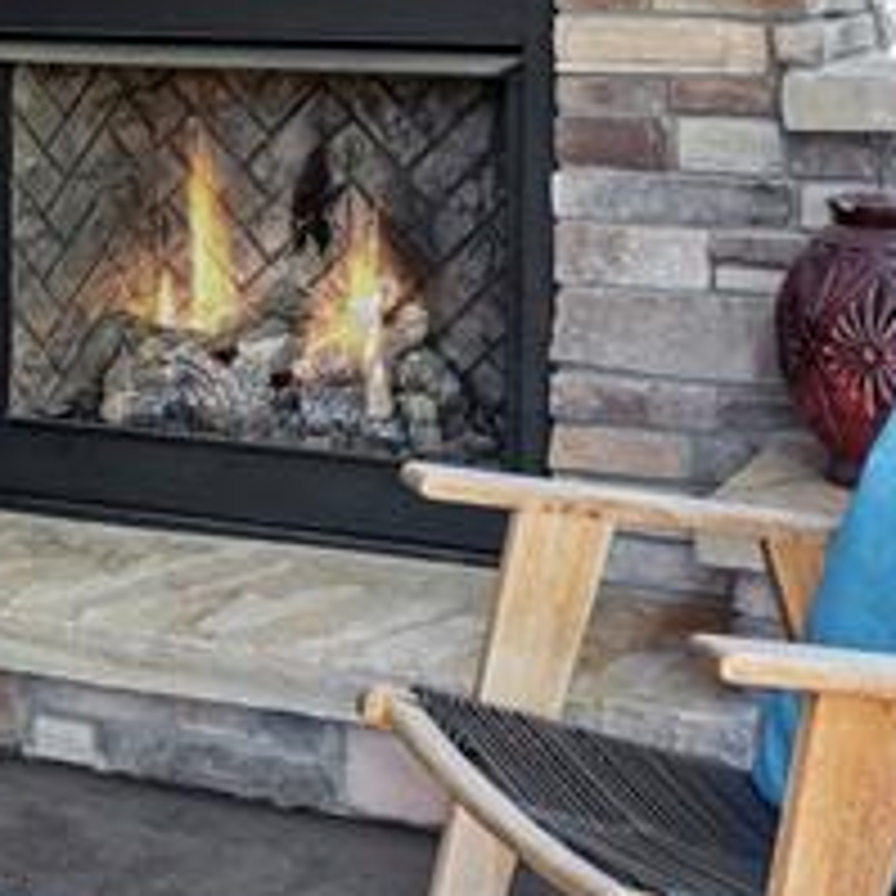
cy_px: 9
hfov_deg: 21.5
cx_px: 248
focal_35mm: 80
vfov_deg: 21.0
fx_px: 2343
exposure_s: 1/25
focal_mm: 39
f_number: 9
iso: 400
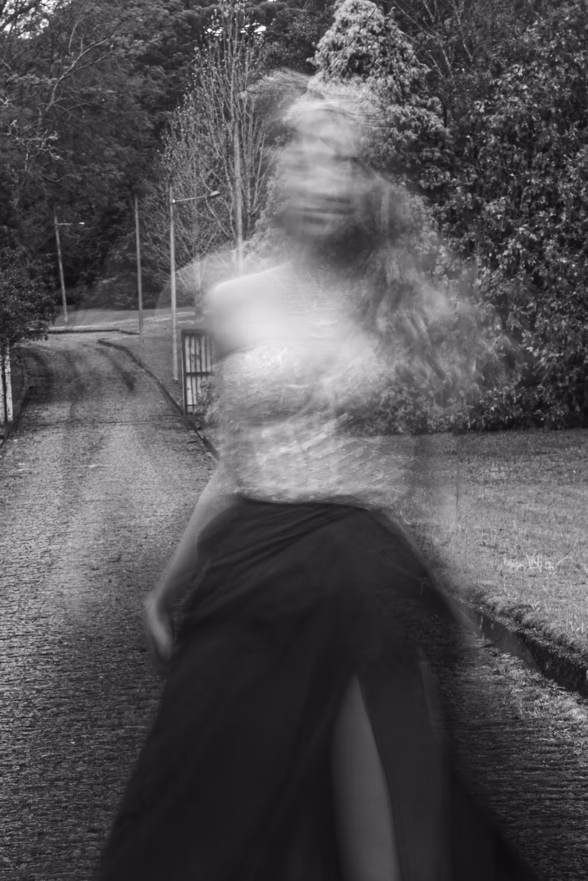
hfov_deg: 14.0
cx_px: 232
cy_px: 765
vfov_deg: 20.5
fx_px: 2401
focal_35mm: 98
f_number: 16
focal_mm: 50
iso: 50
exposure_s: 1.6
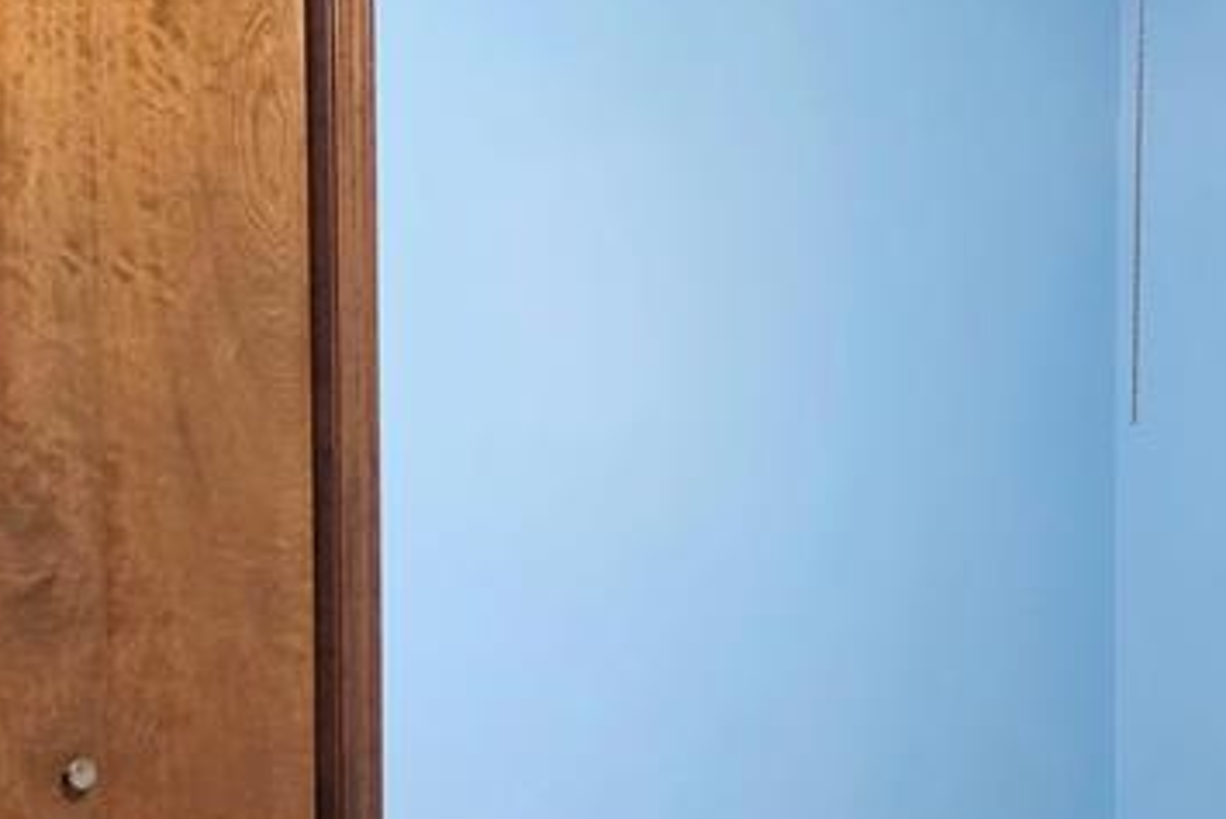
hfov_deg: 29.2
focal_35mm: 69
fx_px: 2351
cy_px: 587
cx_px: 687
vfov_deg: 19.6
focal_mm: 6.5
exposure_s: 1/120
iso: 800
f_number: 1.4
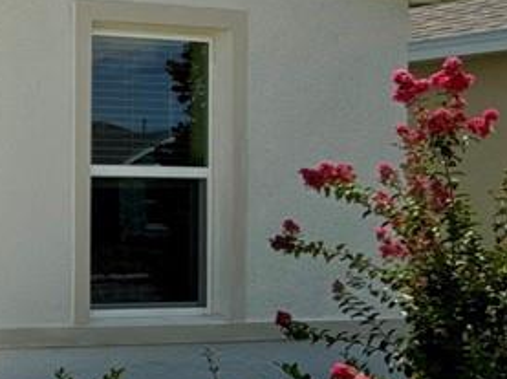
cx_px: -452
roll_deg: -0.3
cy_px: 212
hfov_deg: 18.1
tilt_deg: +0.3
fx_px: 1185
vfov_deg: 18.2
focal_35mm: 81
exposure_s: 1/6173
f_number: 2.2
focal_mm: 2.22
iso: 64
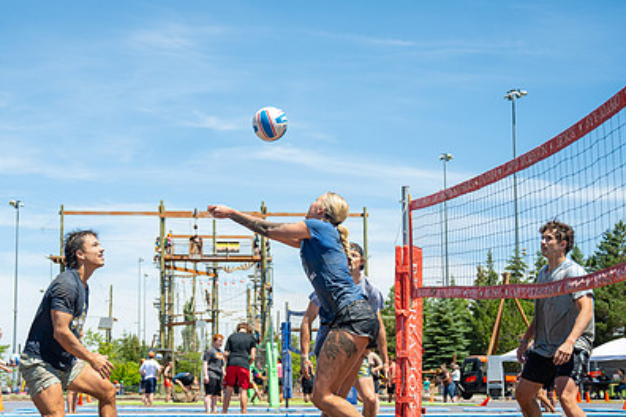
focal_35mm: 62
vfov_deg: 21.9
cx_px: 254
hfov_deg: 32.3
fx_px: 1078
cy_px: 262
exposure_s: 1/2000
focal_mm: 37
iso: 320
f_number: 4
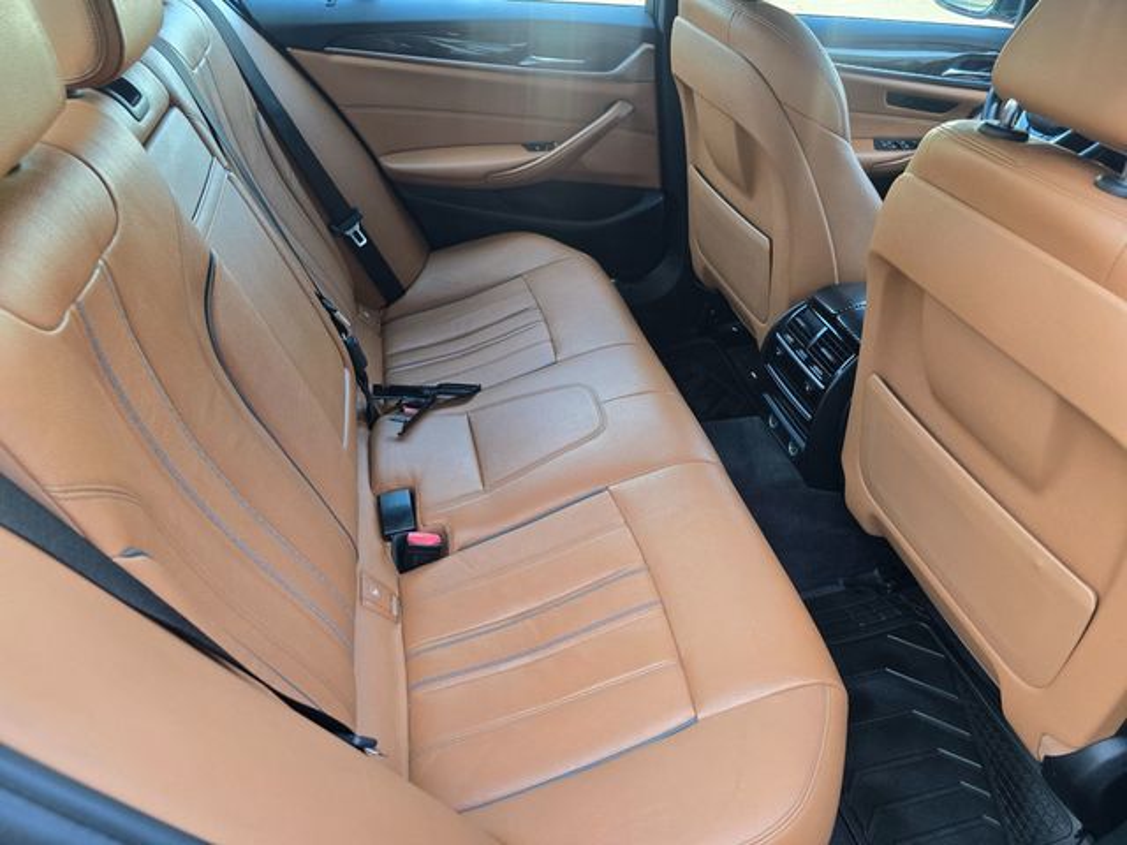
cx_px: 564
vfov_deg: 58.9
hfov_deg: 73.9
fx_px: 749
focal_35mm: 23
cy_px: 422
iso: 200
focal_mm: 6.3
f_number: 1.7
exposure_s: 1/180
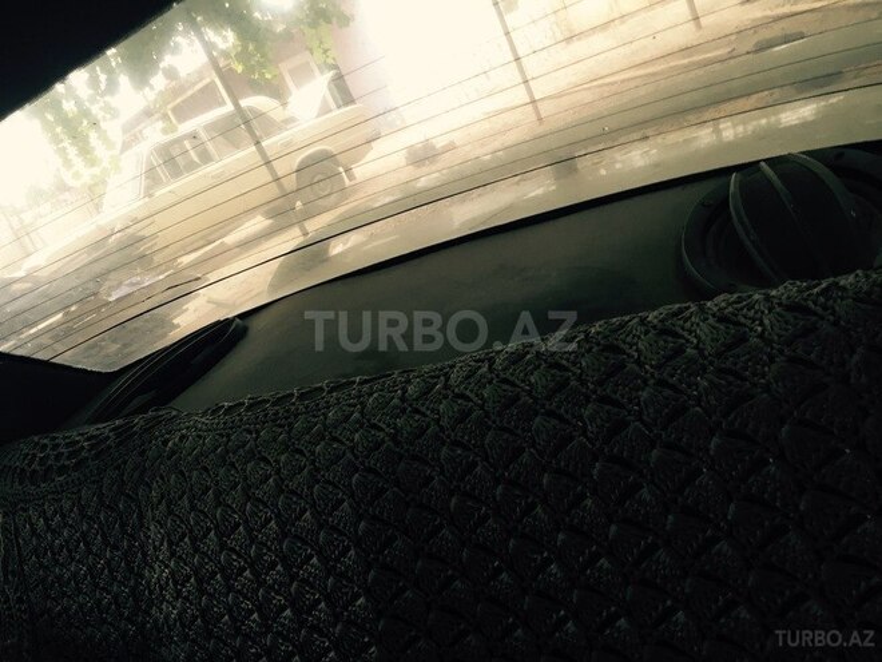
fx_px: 739
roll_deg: +24.5
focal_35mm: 29
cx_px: 441
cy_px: 331
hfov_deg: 61.7
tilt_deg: -19.9
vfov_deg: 48.2
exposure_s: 1/33
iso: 32
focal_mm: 4.15
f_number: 2.2
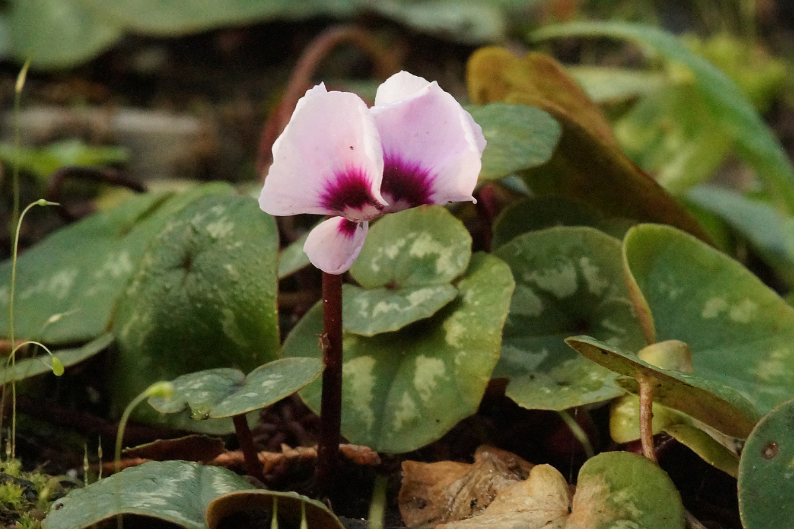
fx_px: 3308
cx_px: 397
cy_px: 264
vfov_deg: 9.1
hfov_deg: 13.7
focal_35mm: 150
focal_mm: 100
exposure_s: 1/80
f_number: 10
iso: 3200
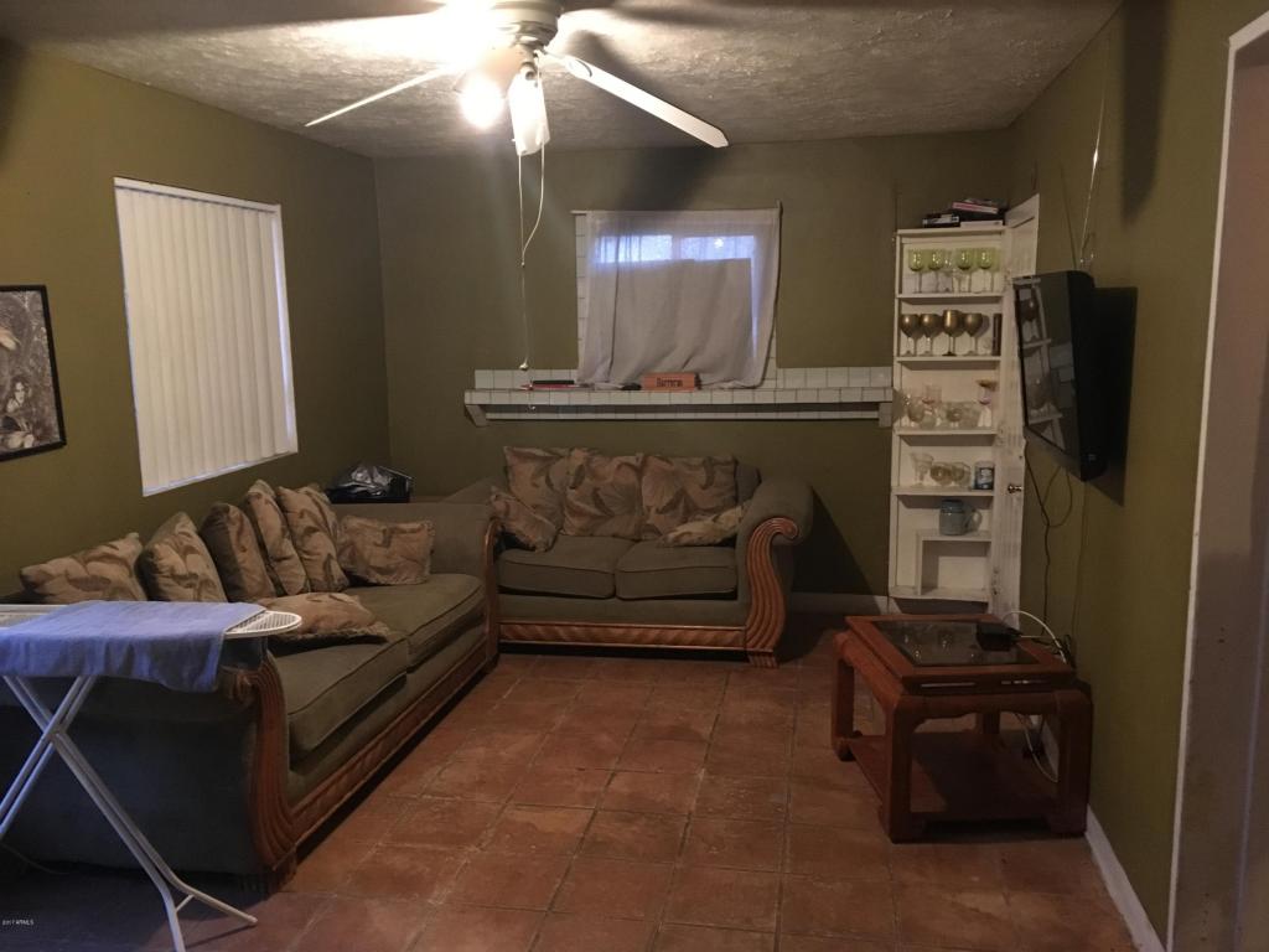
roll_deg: +0.8
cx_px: 634
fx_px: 1063
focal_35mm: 29
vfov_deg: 48.2
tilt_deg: -7.1
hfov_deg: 61.7
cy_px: 476
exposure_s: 1/15
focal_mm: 4.15
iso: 250
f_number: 2.2
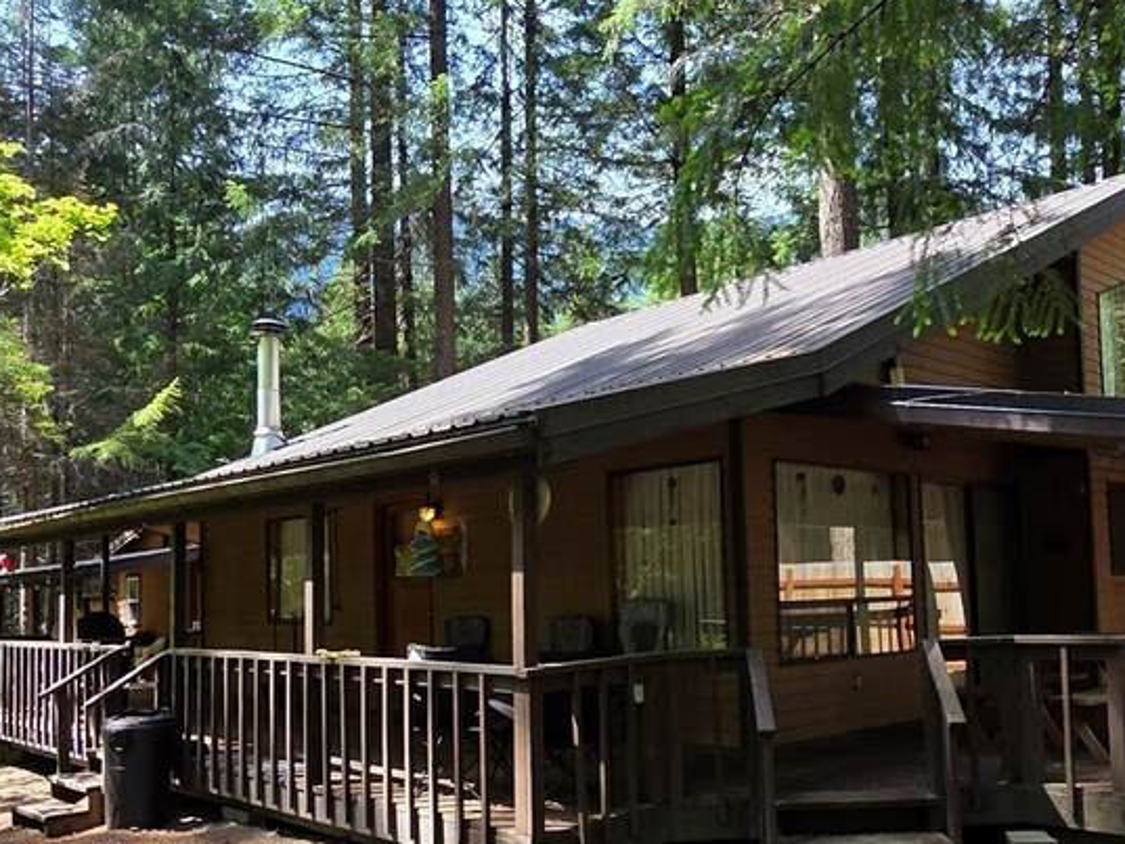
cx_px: 679
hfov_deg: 57.8
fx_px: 1008
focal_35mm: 31
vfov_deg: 45.1
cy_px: 526
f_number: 2.2
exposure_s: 1/290
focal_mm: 2.2
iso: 50
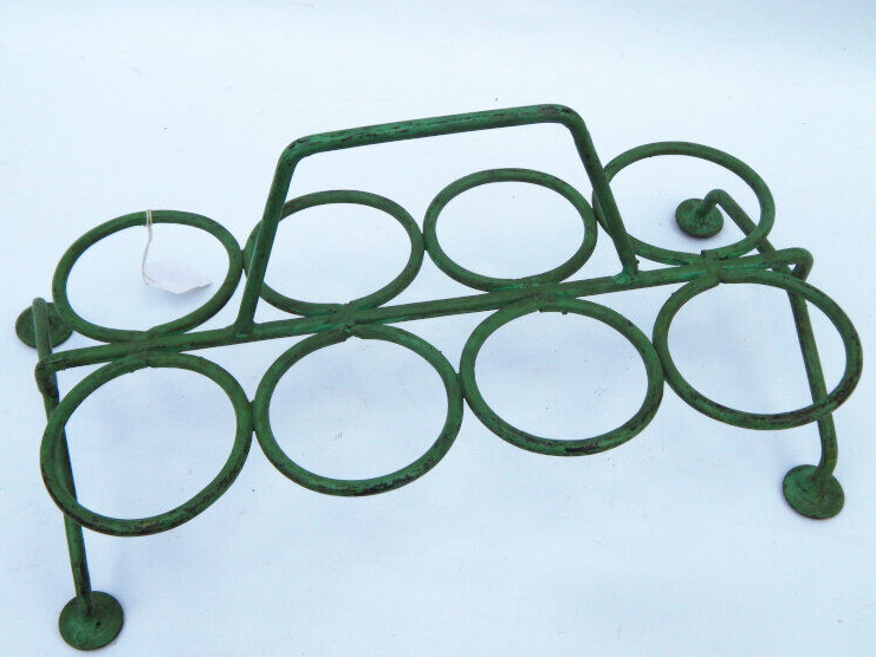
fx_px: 1038
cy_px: 347
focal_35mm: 41
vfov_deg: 35.1
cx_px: 423
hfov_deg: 45.8
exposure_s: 1/1500
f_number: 3.4
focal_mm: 6.8
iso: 125
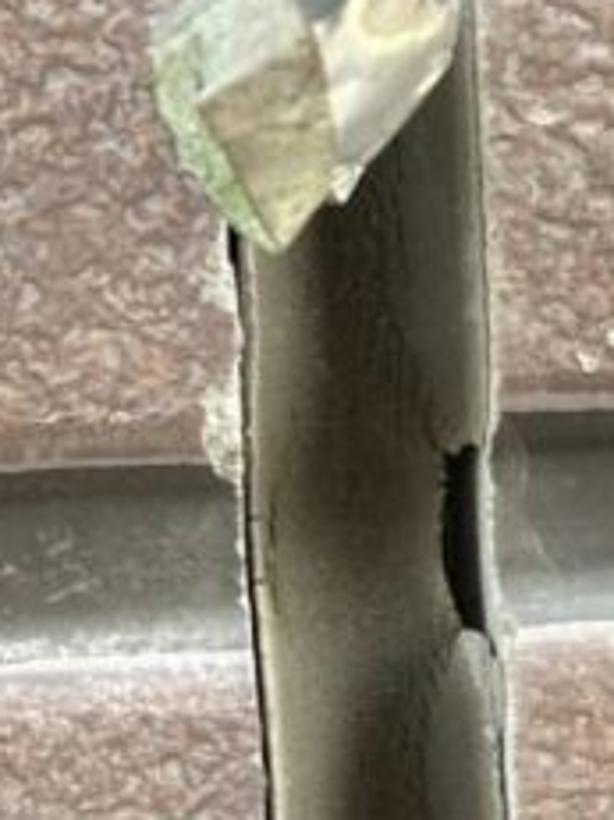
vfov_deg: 15.8
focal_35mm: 124
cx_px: 944
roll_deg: -0.3
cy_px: 611
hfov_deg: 11.4
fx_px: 2935
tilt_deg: -8.2
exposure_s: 1/121
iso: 64
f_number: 1.8
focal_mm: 3.99
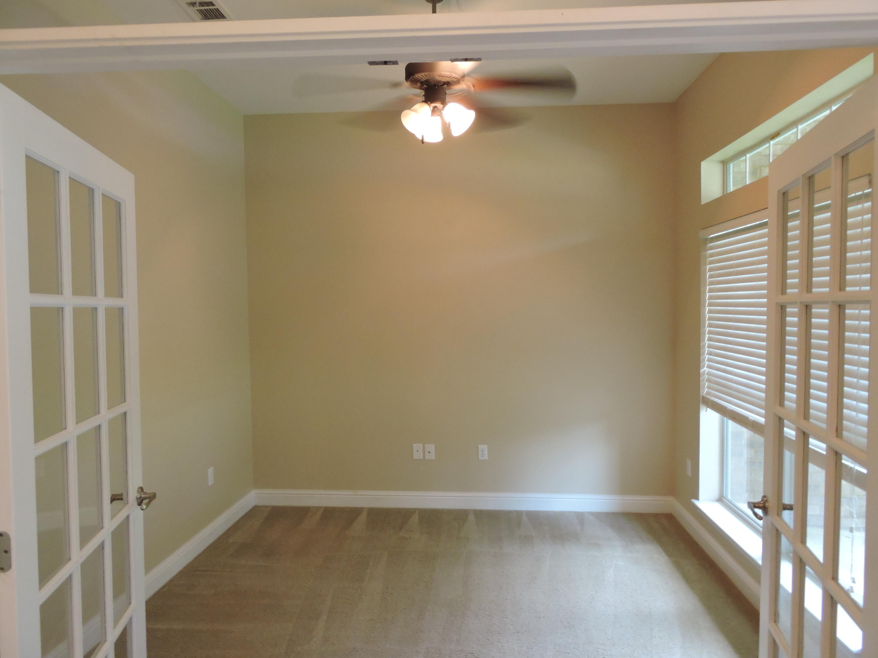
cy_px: 329
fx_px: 609
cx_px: 439
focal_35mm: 24
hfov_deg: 71.6
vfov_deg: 56.8
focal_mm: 4.3
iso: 400
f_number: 3.3
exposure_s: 1/20
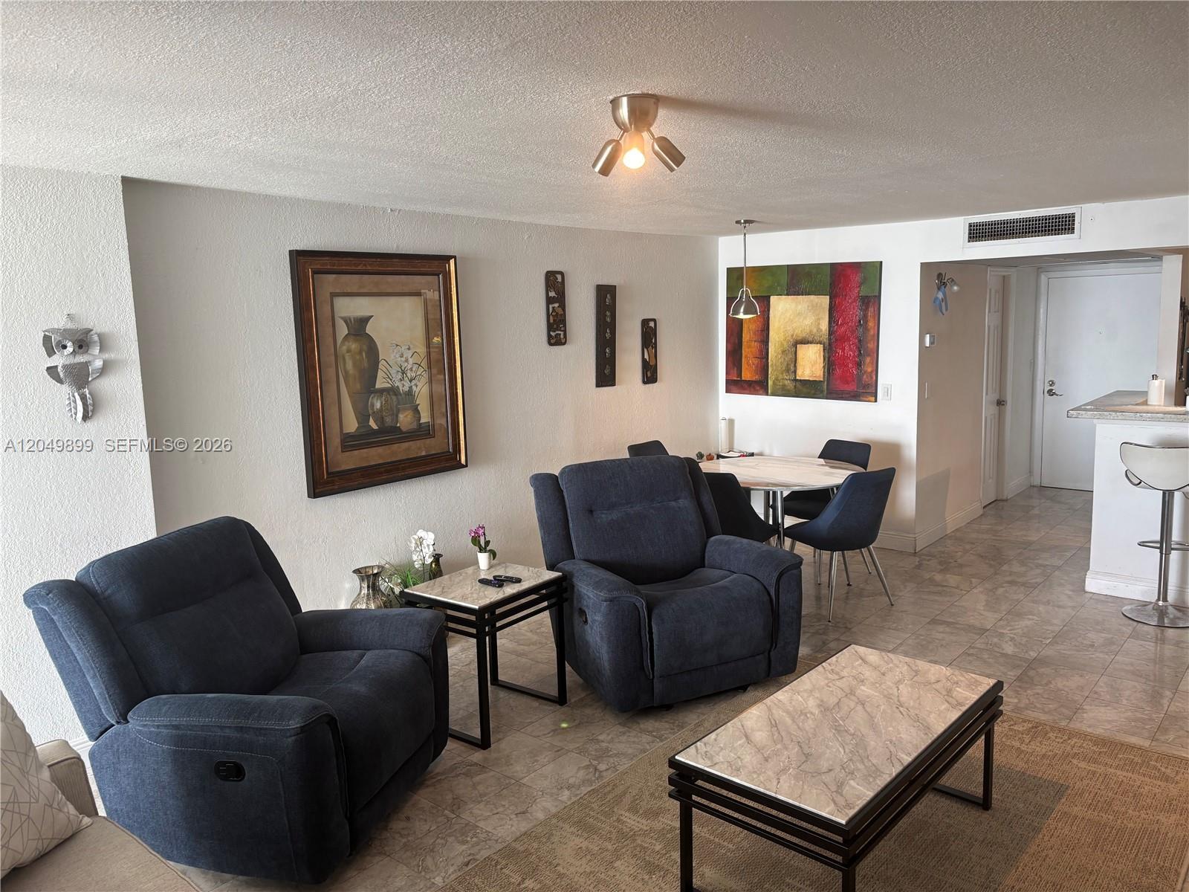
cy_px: 446
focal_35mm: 26
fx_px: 893
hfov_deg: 67.3
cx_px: 594
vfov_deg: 53.1
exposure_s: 1/60
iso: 80
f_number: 1.6
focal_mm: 5.96
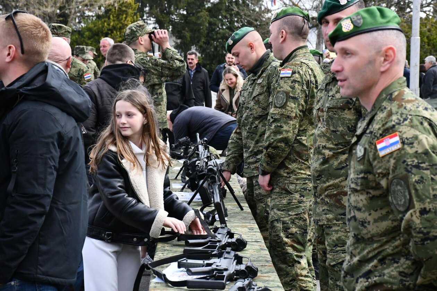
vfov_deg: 13.0
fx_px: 1274
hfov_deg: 19.5
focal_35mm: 105
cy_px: 146
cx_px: 218
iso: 3200
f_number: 10
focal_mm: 70
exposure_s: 1/2500
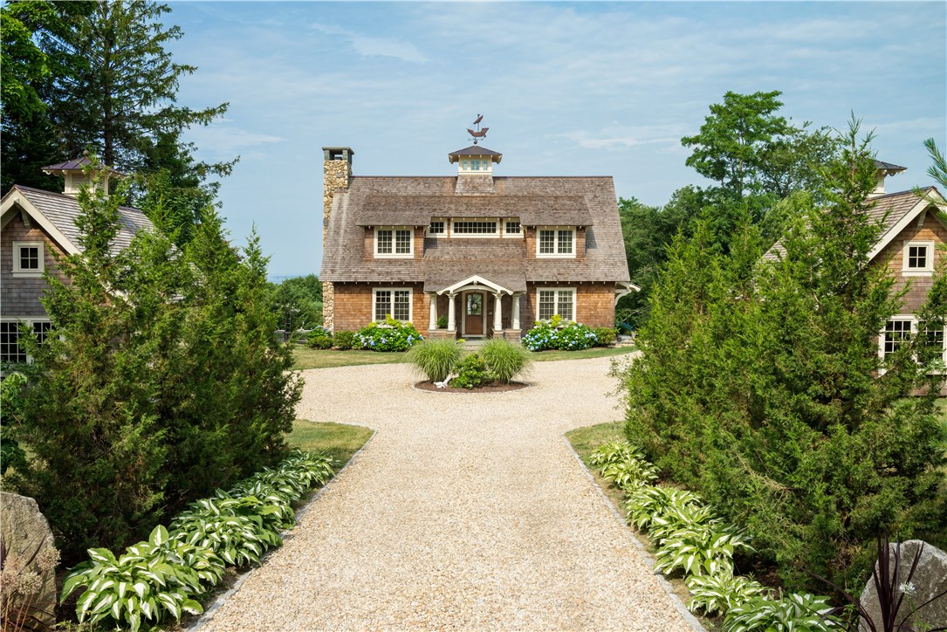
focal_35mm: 32
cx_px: 474
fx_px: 842
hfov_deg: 58.7
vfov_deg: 41.1
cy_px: 316
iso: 400
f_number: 16
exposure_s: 1/200
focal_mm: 32
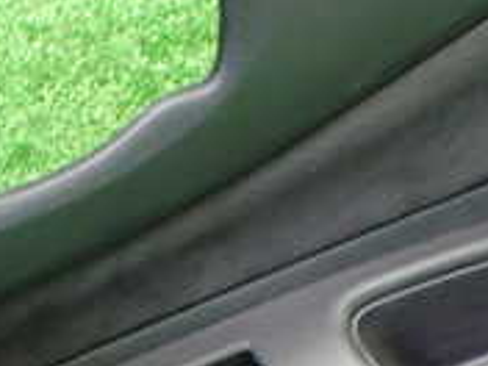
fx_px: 1438
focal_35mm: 102
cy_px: 396
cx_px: 150
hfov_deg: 19.2
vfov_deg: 14.2
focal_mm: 5.4
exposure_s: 1/40
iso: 800
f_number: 2.3
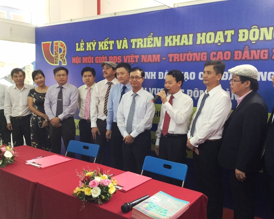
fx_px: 267
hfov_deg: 54.2
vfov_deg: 44.5
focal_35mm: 33
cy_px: 108
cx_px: 142
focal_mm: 3.3
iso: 80
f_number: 2.4
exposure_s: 1/33
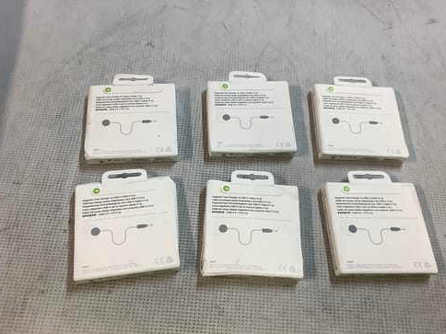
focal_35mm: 32
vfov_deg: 44.2
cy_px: 171
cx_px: 219
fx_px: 412
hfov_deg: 56.8
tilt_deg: -61.5
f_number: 2.4
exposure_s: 1/50
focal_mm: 3.3
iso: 100
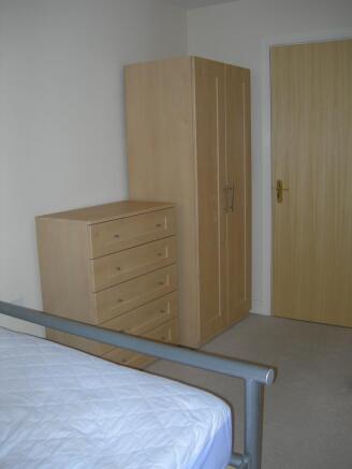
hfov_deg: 37.7
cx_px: 176
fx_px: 515
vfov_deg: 49.0
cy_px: 234
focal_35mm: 38
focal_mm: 7.8
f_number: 2.8
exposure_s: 1/60.1
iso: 50
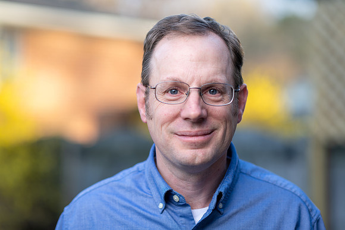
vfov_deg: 16.1
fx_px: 815
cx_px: 172
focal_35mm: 85
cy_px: 115
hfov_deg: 23.9
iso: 64
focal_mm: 85
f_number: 2.2
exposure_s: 1/200
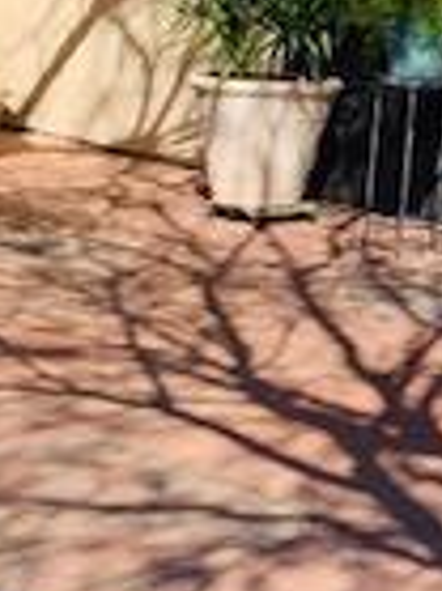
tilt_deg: +3.0
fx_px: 2046
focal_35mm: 120
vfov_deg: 15.6
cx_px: 939
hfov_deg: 11.0
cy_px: -170
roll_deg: -3.7
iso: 25
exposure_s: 1/1100
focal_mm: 4.25
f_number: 1.8
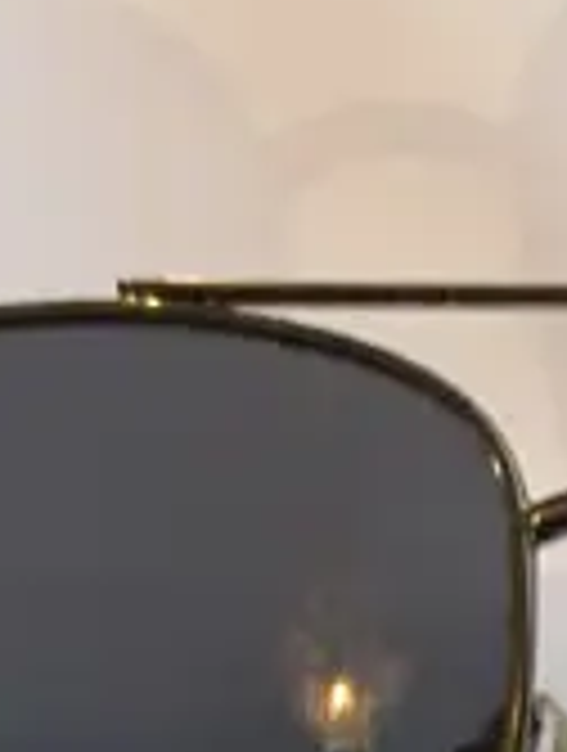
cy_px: 2017
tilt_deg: -74.0
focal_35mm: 159
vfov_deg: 10.2
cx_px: 819
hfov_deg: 9.2
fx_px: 3459
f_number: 1.8
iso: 320
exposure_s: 1/25
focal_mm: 4.25
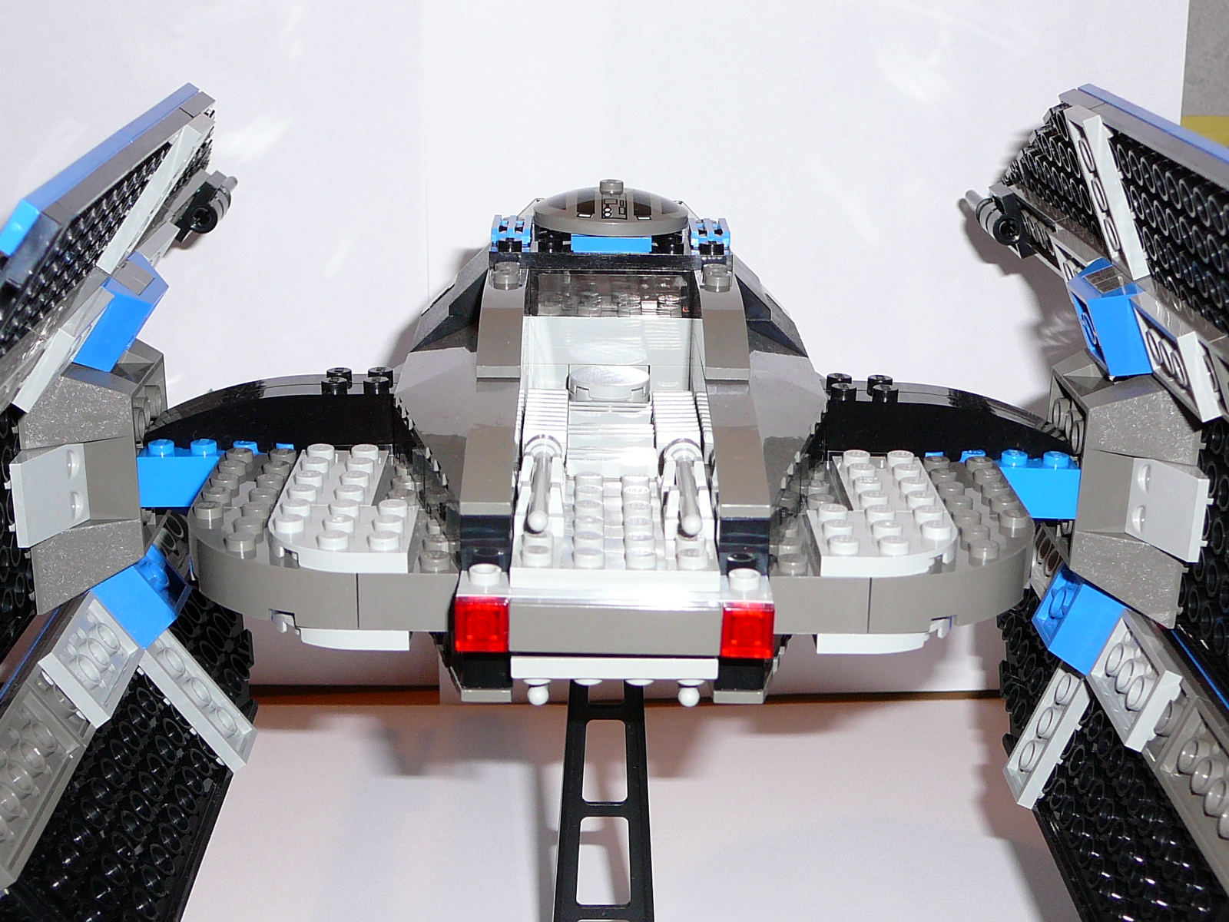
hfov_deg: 32.7
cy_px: 461
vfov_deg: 24.8
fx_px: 2095
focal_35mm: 59
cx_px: 614
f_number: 3.3
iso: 100
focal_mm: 7
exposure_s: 1/30
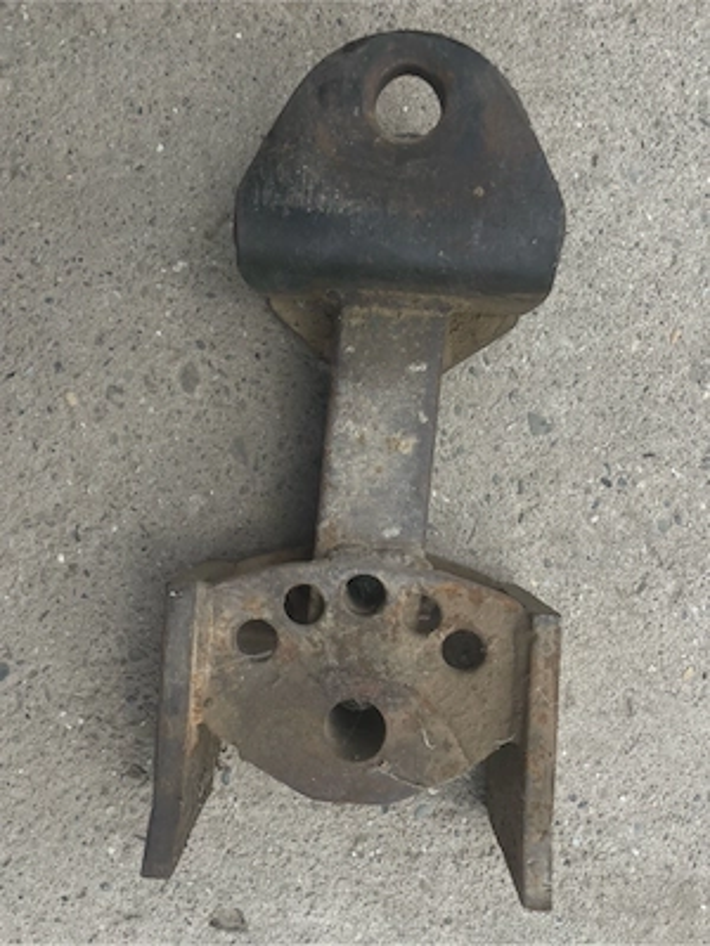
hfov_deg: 53.1
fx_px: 711
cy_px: 473
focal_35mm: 26
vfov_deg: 67.3
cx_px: 355
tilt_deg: -89.0
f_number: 1.6
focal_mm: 4.2
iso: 32
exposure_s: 1/1949
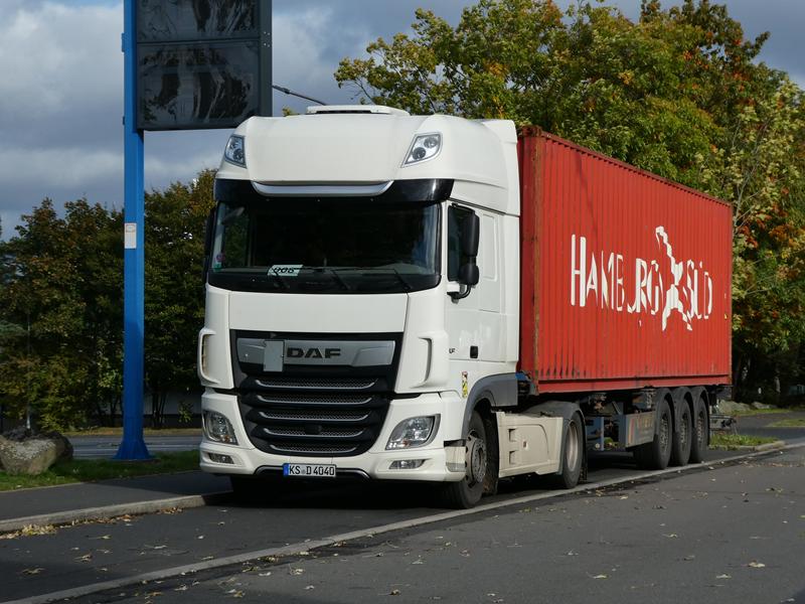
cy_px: 302
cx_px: 402
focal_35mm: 90
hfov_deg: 21.8
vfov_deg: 16.4
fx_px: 2093
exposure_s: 1/500
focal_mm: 16.1
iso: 80
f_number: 4.9
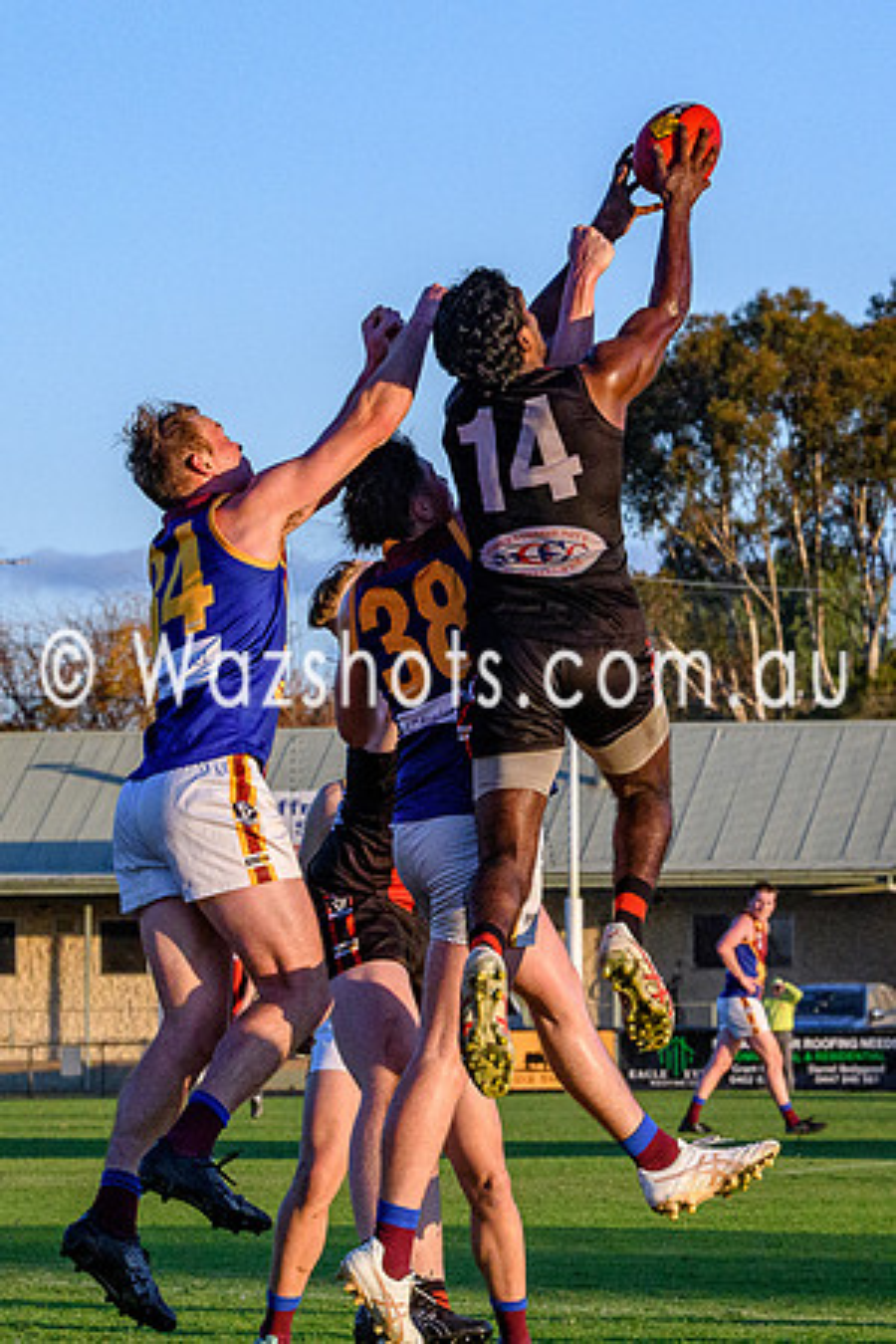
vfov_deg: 7.1
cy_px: 565
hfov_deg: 4.7
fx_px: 10810
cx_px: 604
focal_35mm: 290
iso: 1800
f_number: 9
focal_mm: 110
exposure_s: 1/2000
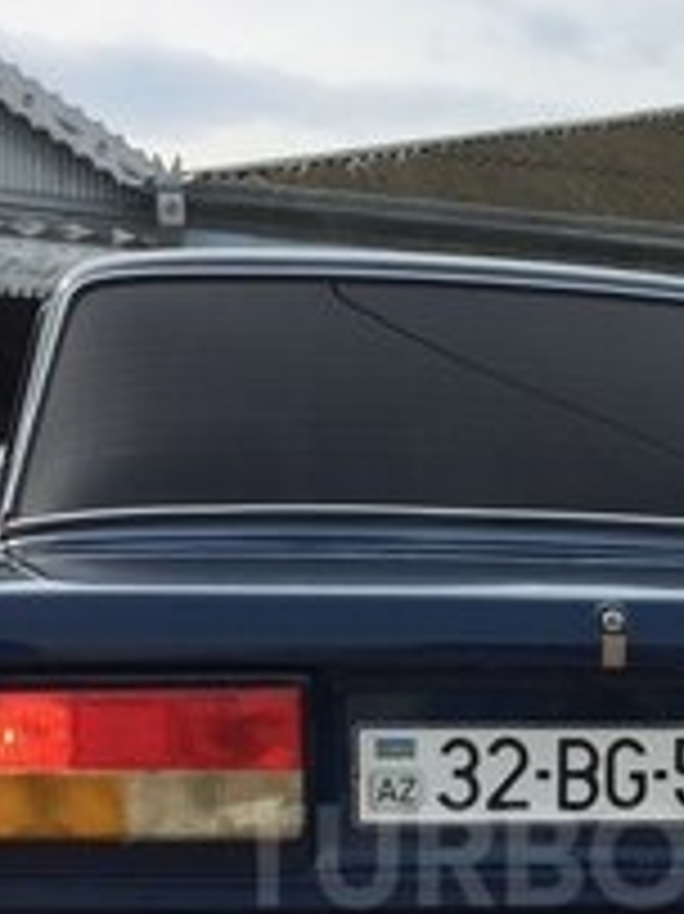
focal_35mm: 71
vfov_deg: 26.3
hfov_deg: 20.4
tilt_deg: -4.8
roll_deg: -3.2
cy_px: 855
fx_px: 1873
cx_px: 576
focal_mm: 4.15
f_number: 2.2
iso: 32
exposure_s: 1/1364
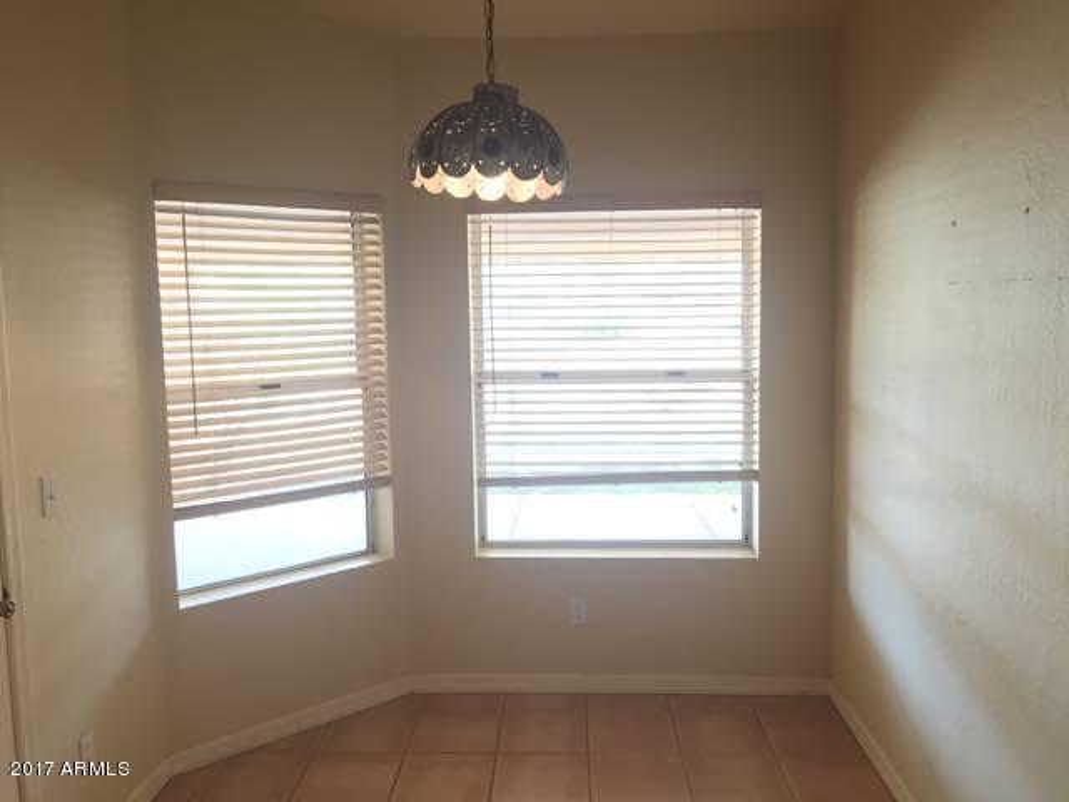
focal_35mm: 29
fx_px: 896
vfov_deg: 48.2
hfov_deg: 61.7
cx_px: 534
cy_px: 401
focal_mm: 4.15
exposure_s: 1/30
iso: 80
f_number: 2.2
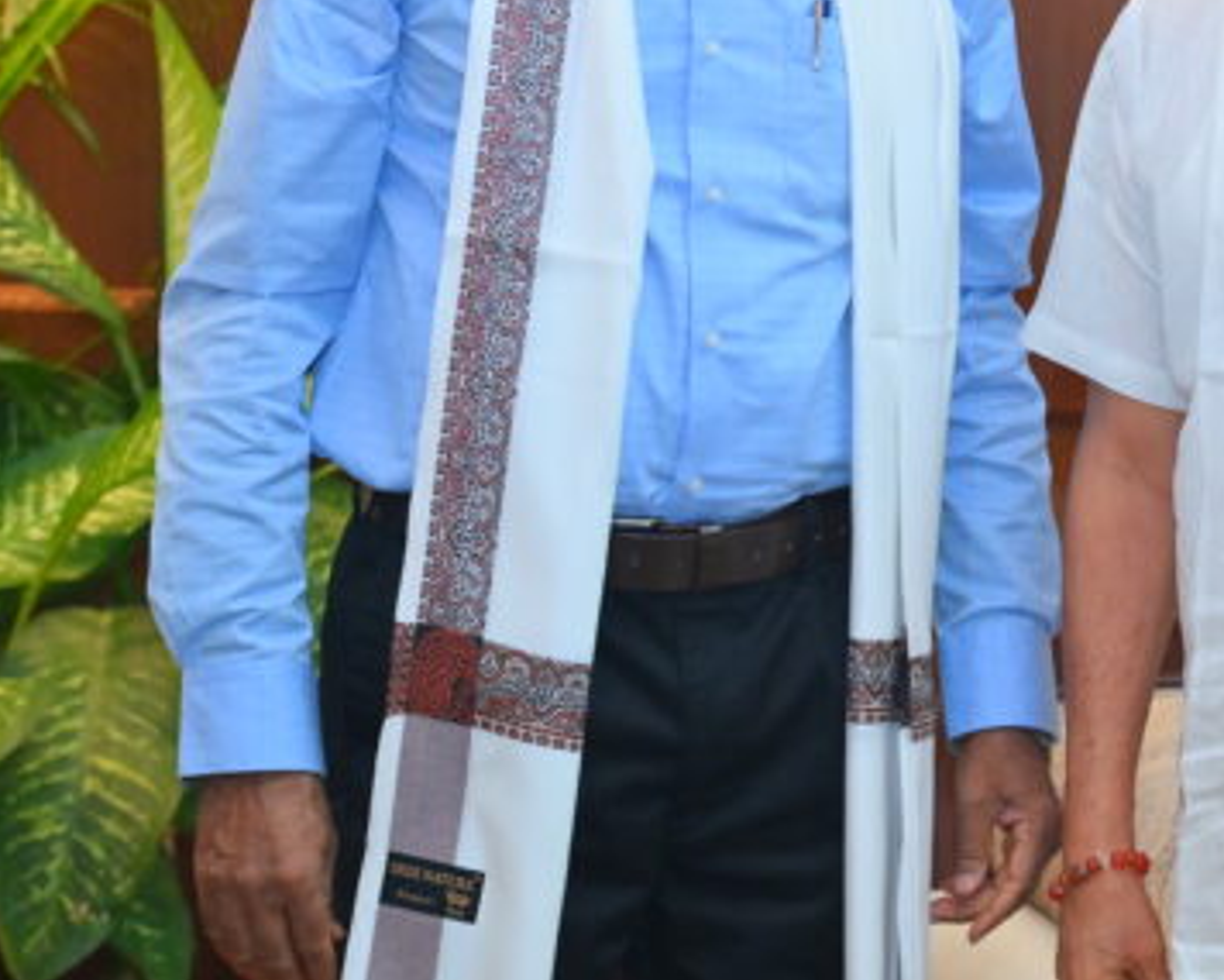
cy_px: -46
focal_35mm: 154
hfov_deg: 12.3
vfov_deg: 9.9
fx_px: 5580
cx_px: 1365
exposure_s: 1/125
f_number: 4.5
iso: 1000
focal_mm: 57
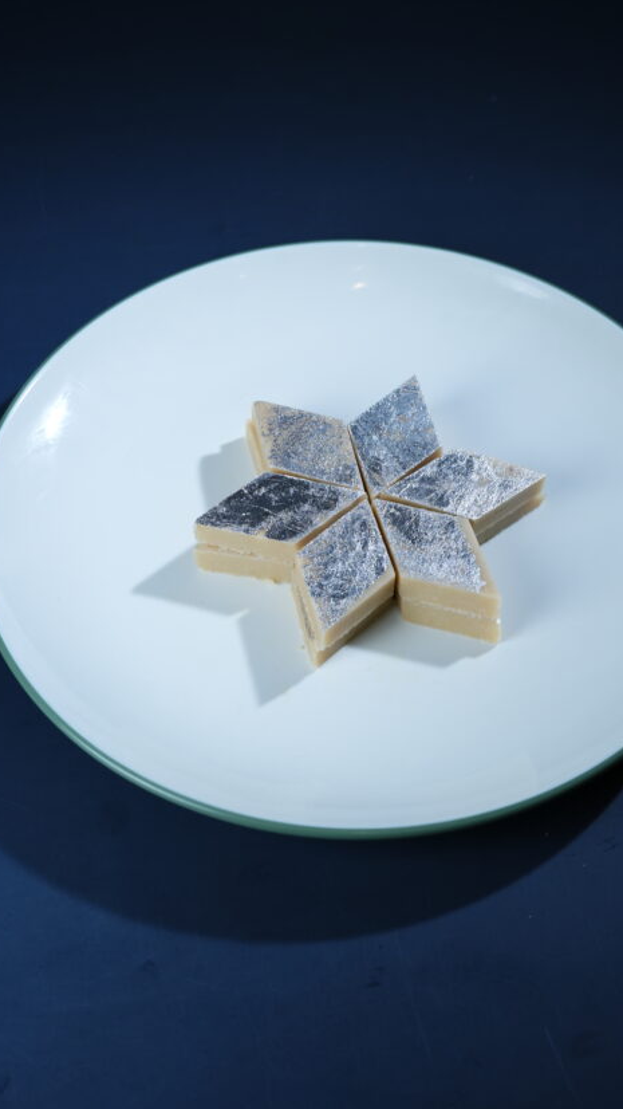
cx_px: 342
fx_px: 1674
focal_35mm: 57
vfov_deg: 36.6
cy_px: 567
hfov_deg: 21.1
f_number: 7.1
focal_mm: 50
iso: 320
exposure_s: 1/100
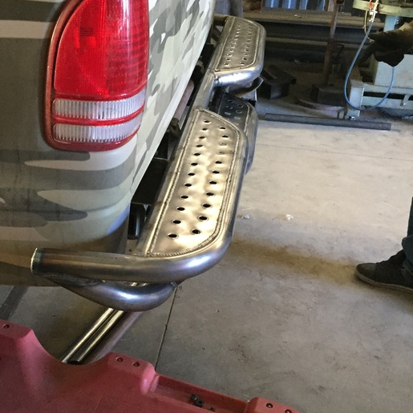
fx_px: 688
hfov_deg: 33.0
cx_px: 129
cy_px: 184
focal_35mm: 51
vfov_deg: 33.4
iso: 250
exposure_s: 1/30
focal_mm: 4.15
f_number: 2.2
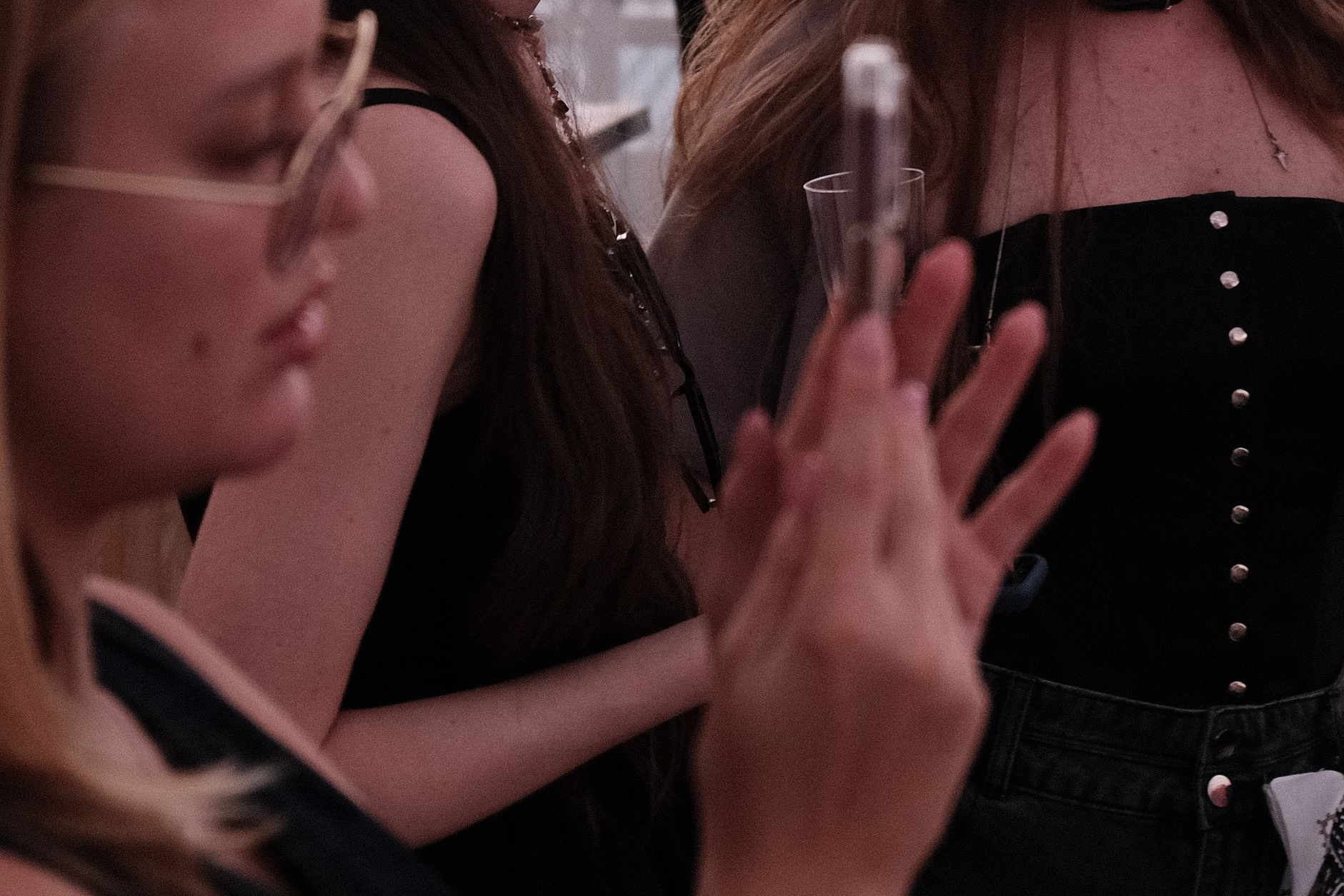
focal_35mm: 149
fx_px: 5562
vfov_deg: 9.2
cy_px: 73
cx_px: 903
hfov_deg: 13.8
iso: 1600
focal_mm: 48.4
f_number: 4
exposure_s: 1/160
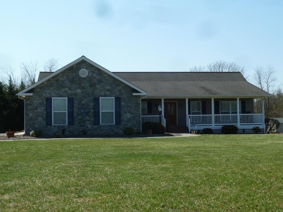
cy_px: 106
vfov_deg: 28.0
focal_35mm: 52
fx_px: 425
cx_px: 142
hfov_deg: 36.8
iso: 80
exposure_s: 1/500
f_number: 4.5
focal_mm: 8.5
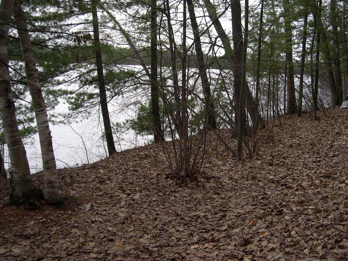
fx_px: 382
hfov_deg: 49.0
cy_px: 130
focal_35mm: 38
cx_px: 174
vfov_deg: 37.7
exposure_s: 1/590
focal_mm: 8
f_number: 2.8
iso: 100
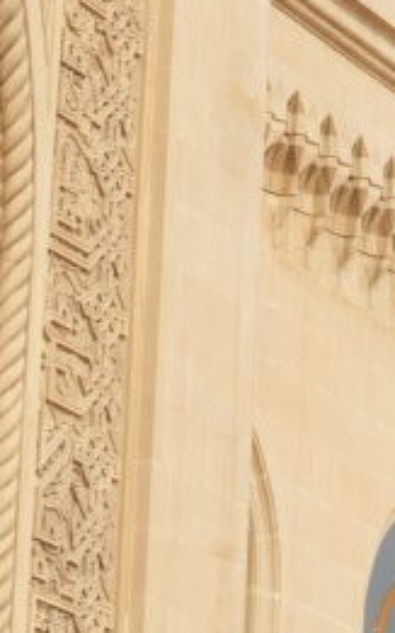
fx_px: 3988
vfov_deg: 9.0
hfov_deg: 5.7
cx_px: 300
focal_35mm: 231
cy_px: -12
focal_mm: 36.7
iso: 800
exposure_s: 1/4000
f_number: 5.6
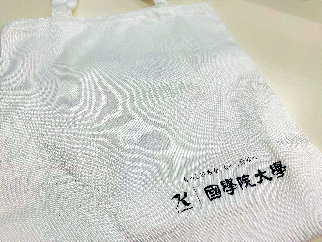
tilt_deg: -53.6
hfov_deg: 67.3
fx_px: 242
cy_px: 121
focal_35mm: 26
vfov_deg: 53.1
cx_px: 161
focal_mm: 4.25
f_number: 1.8
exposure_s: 1/100
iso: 32
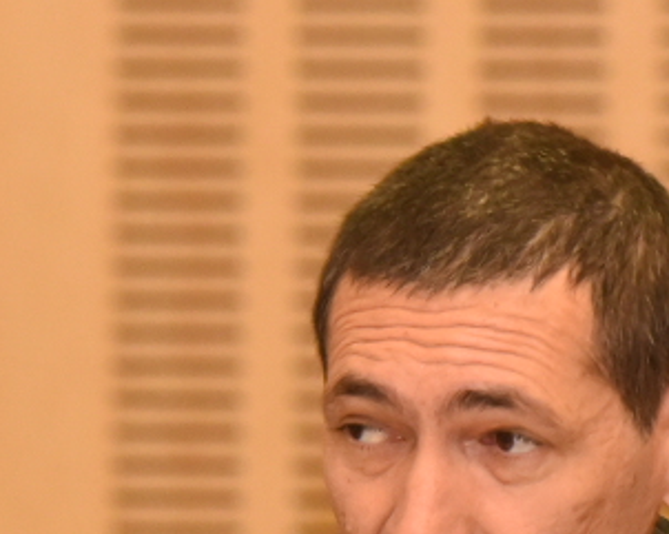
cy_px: 760
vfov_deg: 1.5
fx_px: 19939
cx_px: 44
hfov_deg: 1.9
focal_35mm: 1008
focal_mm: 200
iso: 3200
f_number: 5.6
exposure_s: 1/80
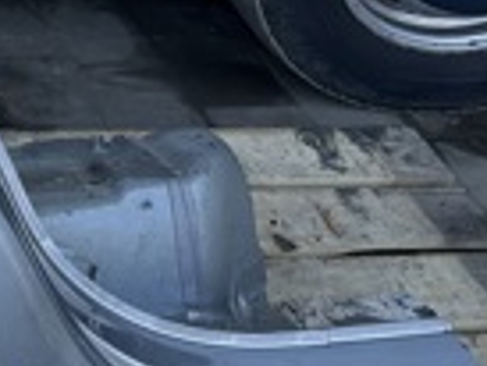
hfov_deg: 14.2
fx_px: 1577
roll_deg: +0.0
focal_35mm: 112
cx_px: -530
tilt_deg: -26.6
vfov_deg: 12.4
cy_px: -222
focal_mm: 6.86
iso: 80
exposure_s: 1/729
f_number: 1.78
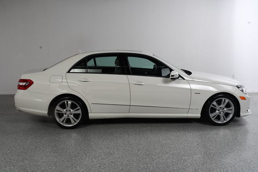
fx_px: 215
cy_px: 86
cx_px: 129
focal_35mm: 30
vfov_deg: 43.6
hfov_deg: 62.0
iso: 100
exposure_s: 1/160
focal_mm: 20
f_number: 13
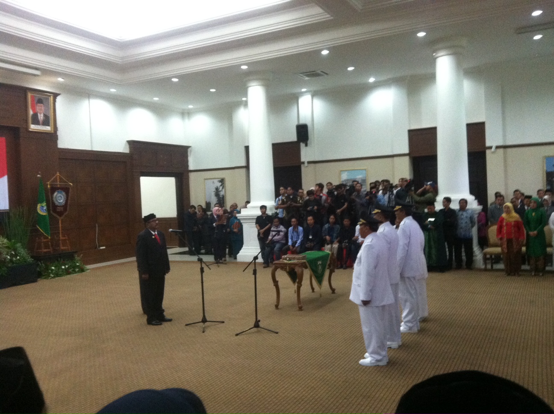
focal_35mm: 35
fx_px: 559
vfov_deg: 40.6
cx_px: 277
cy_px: 207
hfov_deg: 52.7
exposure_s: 1/15
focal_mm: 3.85
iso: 400
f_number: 2.8
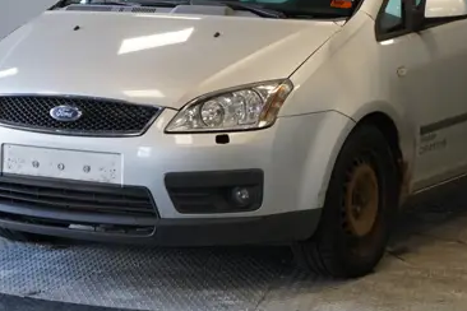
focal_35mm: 128
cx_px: 300
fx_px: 1660
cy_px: 15
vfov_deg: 10.6
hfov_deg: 16.0
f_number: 5.6
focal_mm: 65
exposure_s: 1/160
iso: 1250
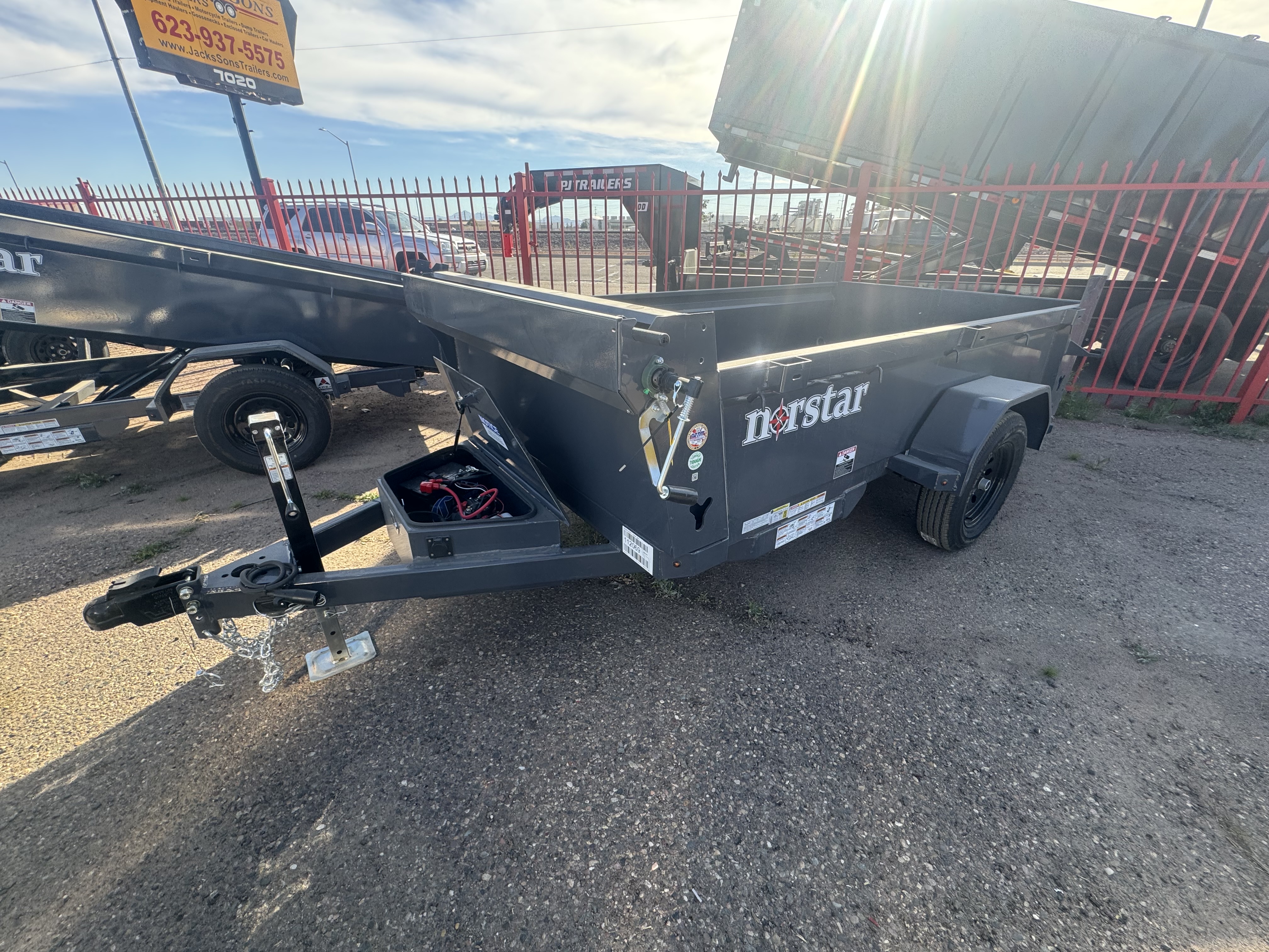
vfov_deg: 85.7
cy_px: 476
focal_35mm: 14
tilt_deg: -26.7
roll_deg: -0.2
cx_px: 634
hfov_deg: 102.1
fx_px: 513
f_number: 2.2
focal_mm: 2.22
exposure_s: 1/303
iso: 40
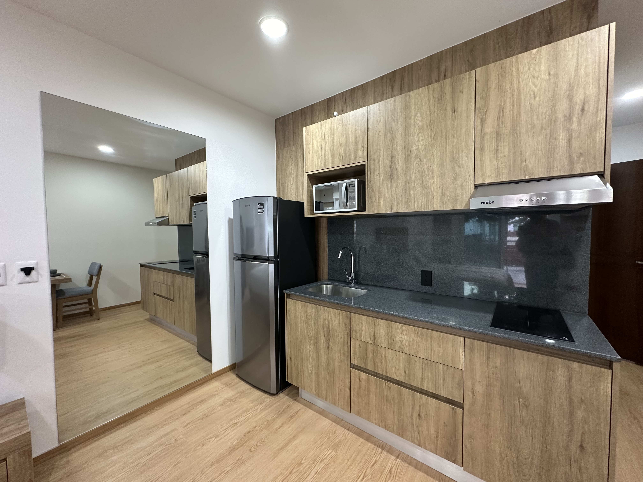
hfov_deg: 102.1
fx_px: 260
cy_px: 241
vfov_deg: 85.7
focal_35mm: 14
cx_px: 322
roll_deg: +0.5
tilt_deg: -1.8
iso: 250
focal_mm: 2.22
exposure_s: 1/60
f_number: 2.2
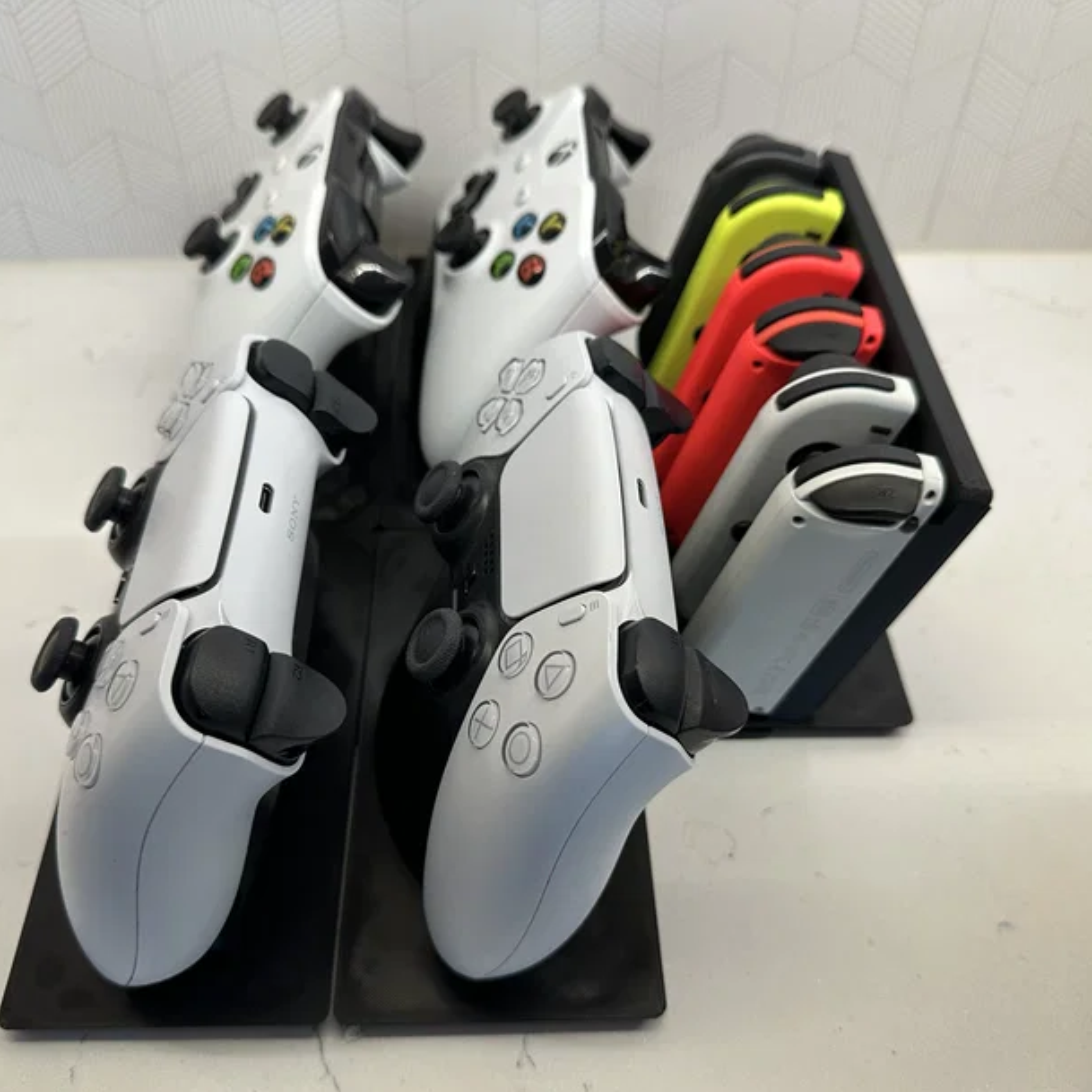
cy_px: 557
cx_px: 528
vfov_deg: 55.6
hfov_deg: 55.6
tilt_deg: -48.2
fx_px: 1035
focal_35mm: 29
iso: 160
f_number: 1.78
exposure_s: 1/106
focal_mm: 6.86
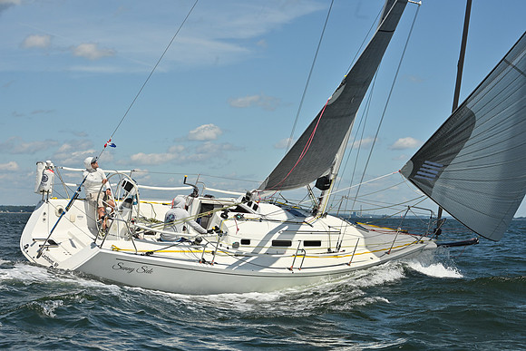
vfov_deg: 18.2
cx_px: 263
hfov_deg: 27.0
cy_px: 176
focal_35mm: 75
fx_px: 1096
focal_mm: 75
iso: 250
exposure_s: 1/1250
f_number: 10
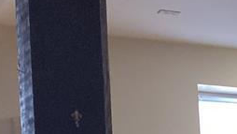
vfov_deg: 8.3
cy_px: 304
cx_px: 442
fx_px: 855
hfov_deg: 13.9
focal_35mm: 136
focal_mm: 3.3
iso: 160
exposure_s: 1/60
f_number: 2.4
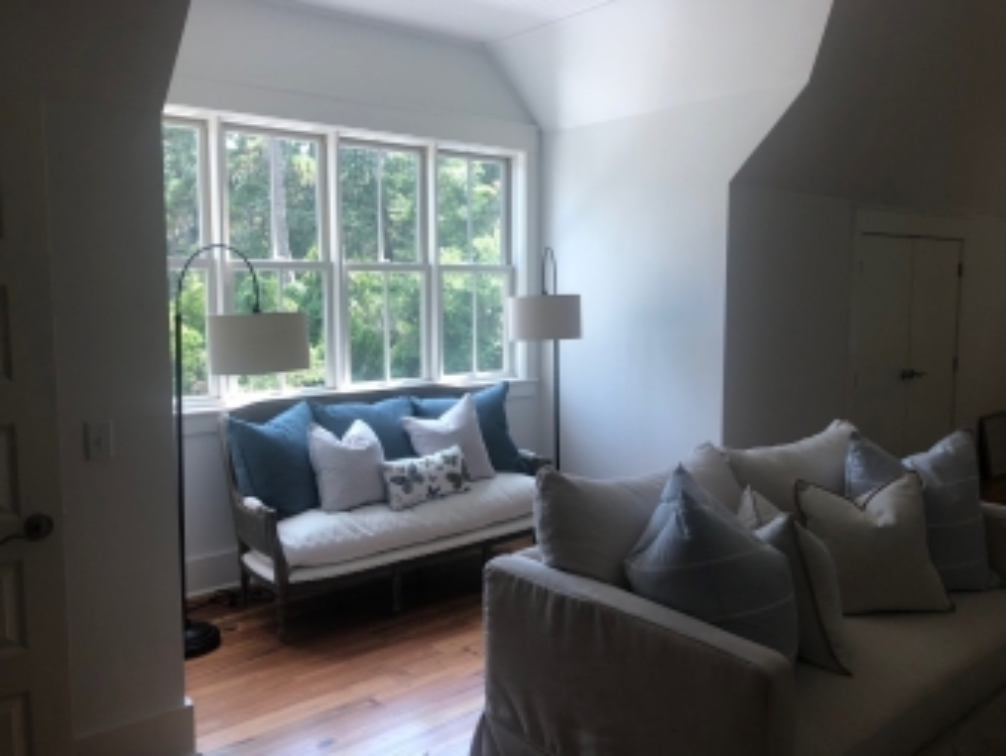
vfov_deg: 48.3
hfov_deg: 61.6
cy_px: 379
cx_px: 497
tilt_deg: -7.6
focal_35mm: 29
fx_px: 843
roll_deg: +3.0
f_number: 1.8
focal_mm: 4
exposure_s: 1/120
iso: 32
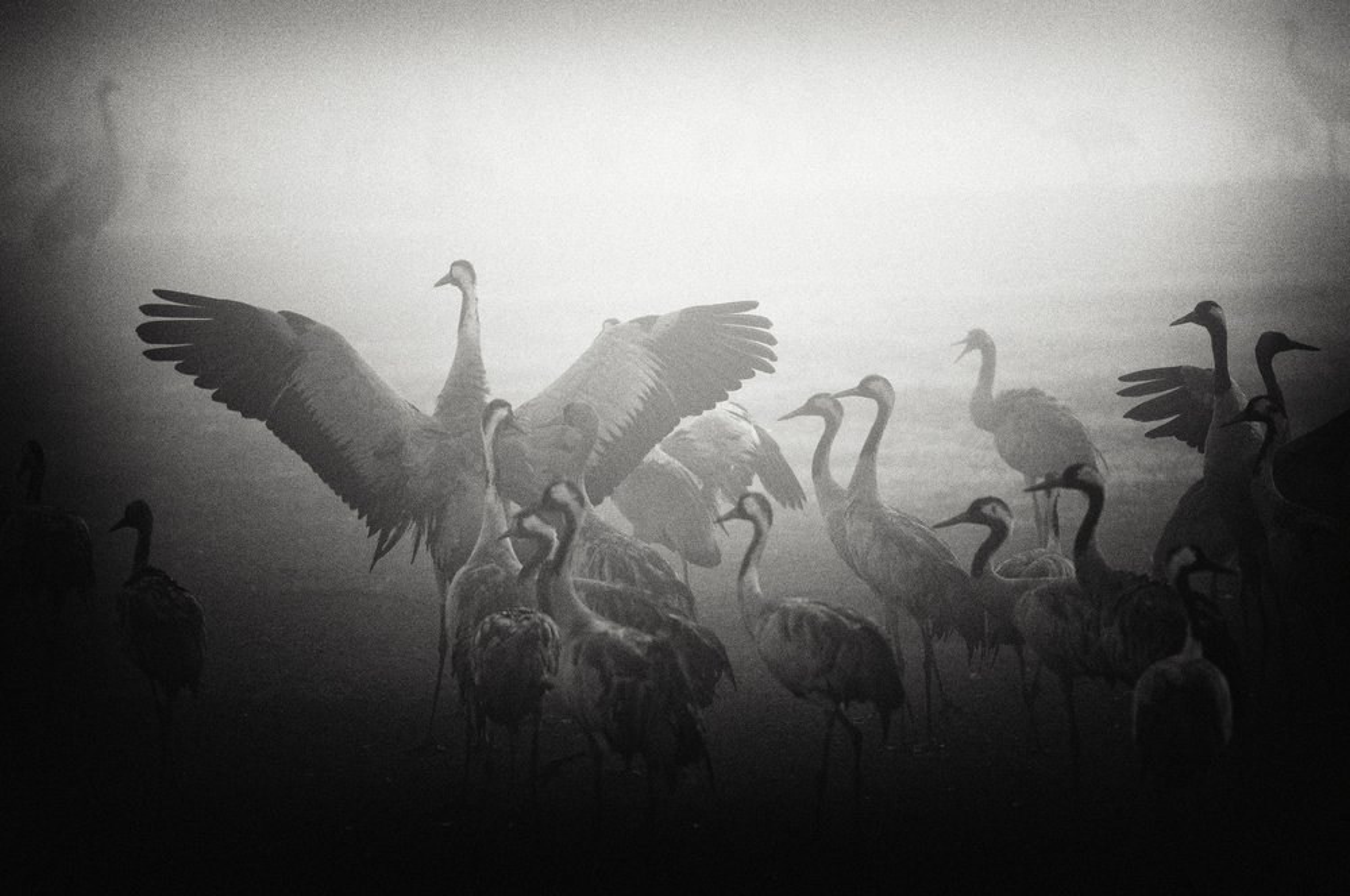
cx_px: 675
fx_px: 16853
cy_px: 448
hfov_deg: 4.6
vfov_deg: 3.0
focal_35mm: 450
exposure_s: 1/2000
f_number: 4
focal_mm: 300
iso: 400
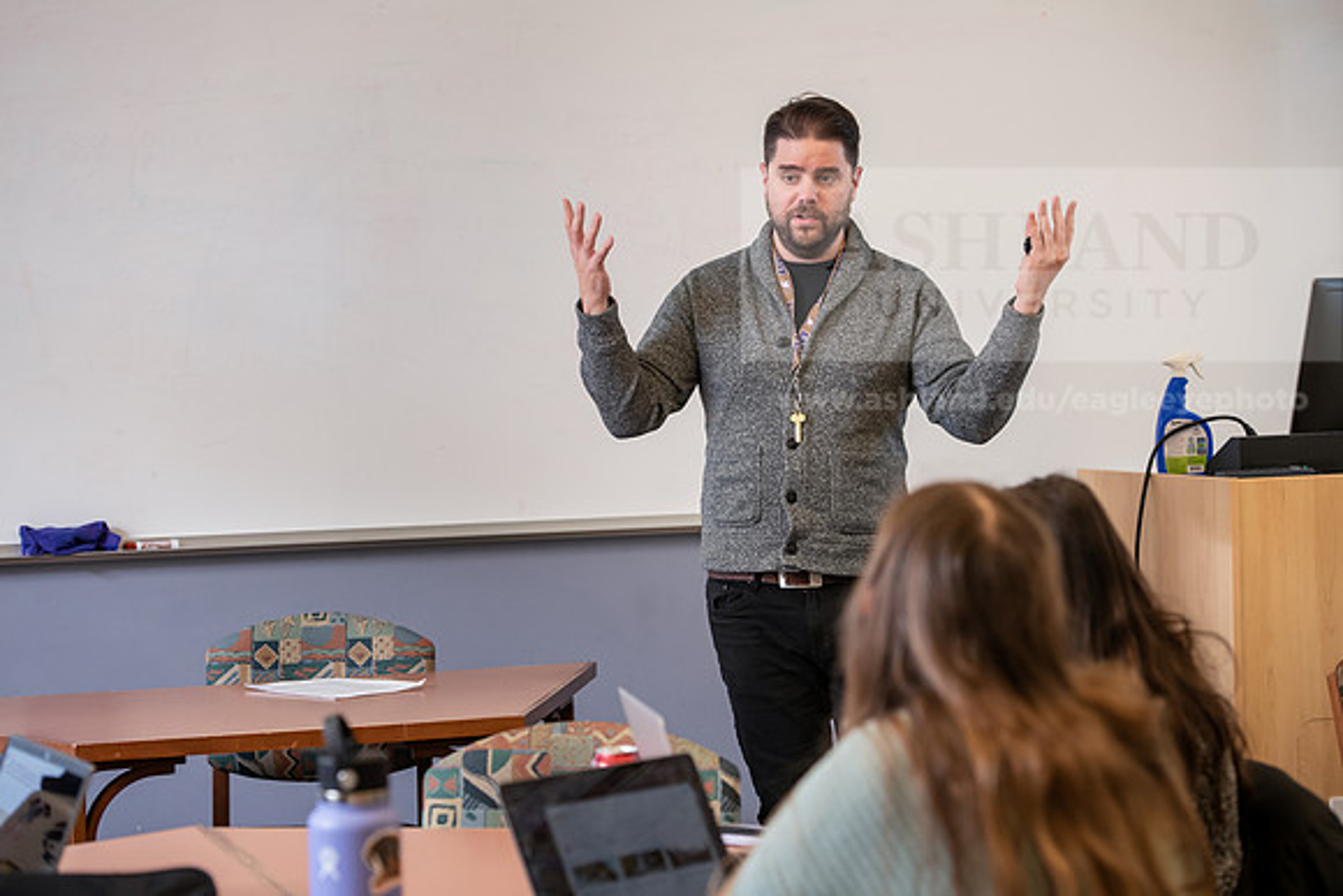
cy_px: 448
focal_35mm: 86
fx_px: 3209
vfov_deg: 15.9
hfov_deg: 23.6
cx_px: 672
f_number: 4
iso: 1000
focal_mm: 86
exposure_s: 1/200
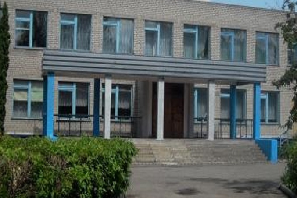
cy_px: 80
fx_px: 355
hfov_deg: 45.4
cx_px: 140
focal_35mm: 43
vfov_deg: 31.1
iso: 100
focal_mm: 6.2
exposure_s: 1/125
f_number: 8.9
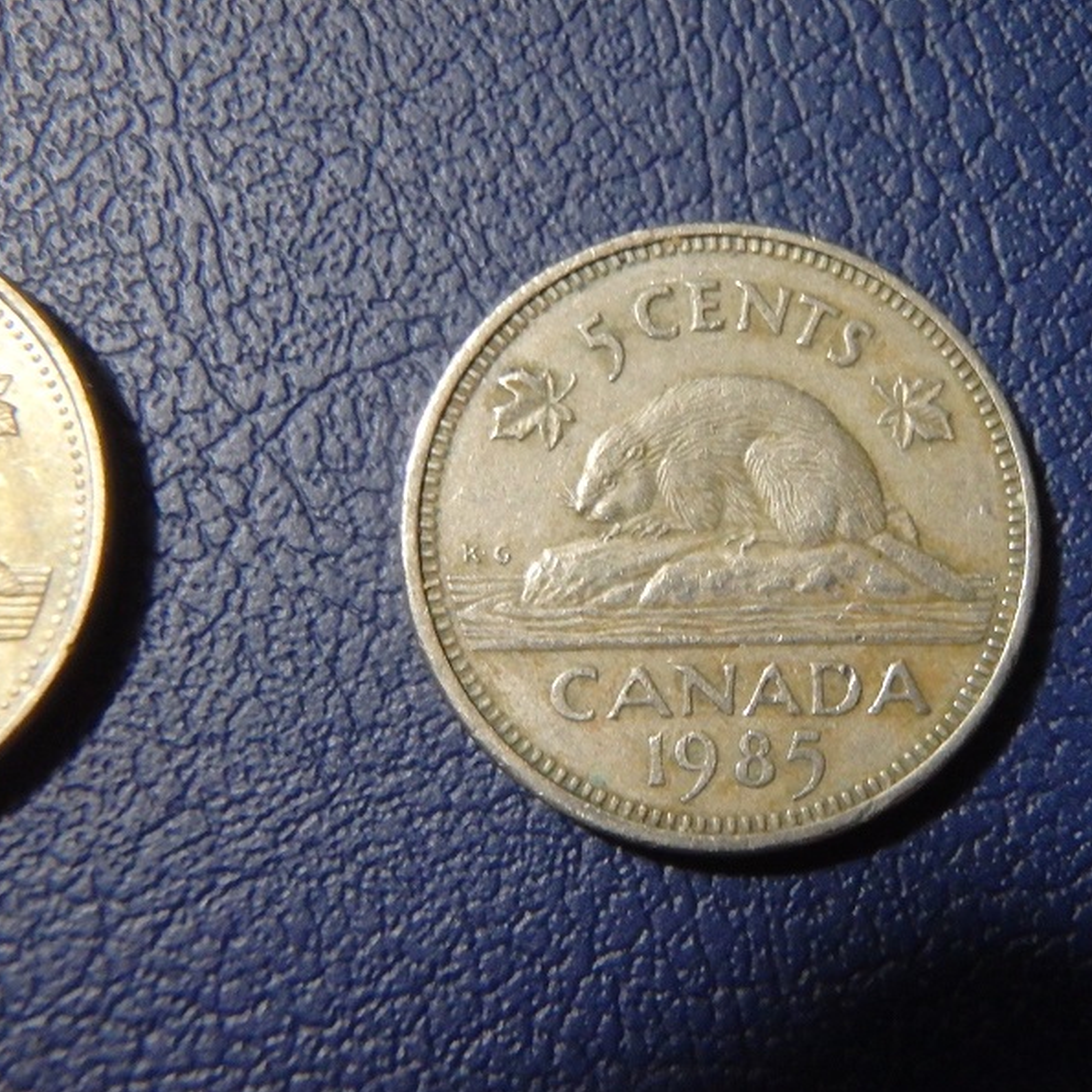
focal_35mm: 44
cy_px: 549
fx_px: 1570
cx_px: 710
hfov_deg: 38.0
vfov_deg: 38.3
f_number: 4.7
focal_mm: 6.6
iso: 1600
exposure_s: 1/40
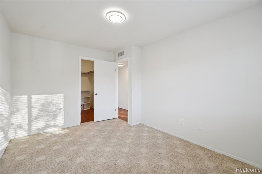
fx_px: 109
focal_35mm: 15
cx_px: 131
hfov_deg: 100.4
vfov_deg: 77.3
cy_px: 87
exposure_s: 1/30
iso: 320
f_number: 8
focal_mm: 10
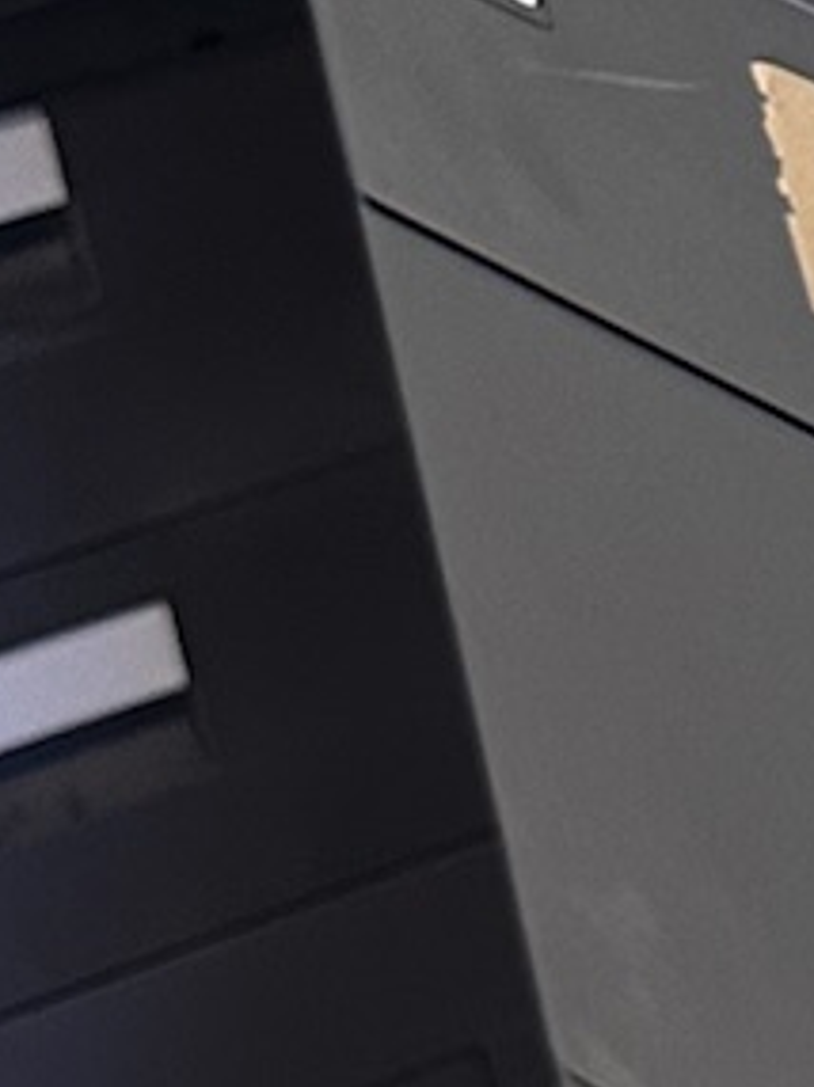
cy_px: 604
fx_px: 5401
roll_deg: -0.4
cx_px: 2480
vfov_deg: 11.5
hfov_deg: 7.5
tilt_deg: -30.6
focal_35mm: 172
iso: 200
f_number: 1.78
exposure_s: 1/50
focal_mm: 6.86
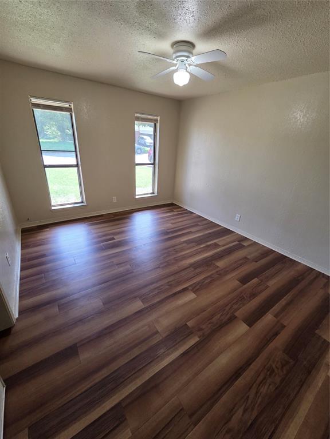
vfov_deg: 106.2
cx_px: 165
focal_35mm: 13
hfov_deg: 89.9
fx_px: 165
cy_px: 220
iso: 200
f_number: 2.2
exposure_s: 1/60
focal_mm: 2.2
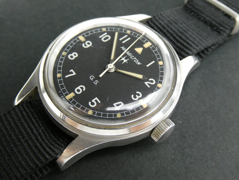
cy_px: 90
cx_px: 120
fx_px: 345
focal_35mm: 50
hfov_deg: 38.2
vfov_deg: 29.1
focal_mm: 9
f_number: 4.1
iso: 640
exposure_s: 1/125
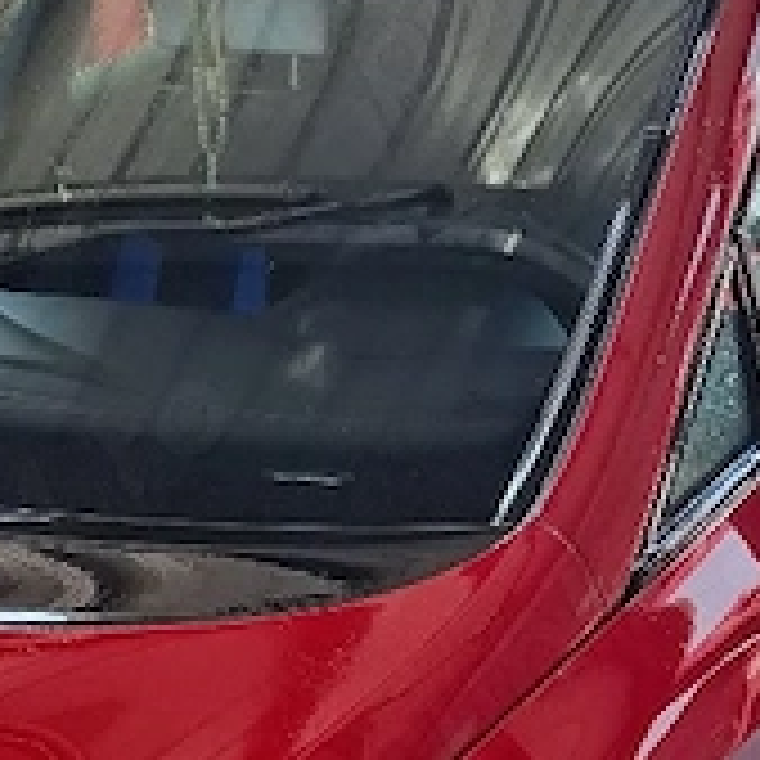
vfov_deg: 17.8
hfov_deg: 17.9
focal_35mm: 96
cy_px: 697
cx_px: 117
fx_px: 2385
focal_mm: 5.54
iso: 50
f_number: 1.8
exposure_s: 1/270
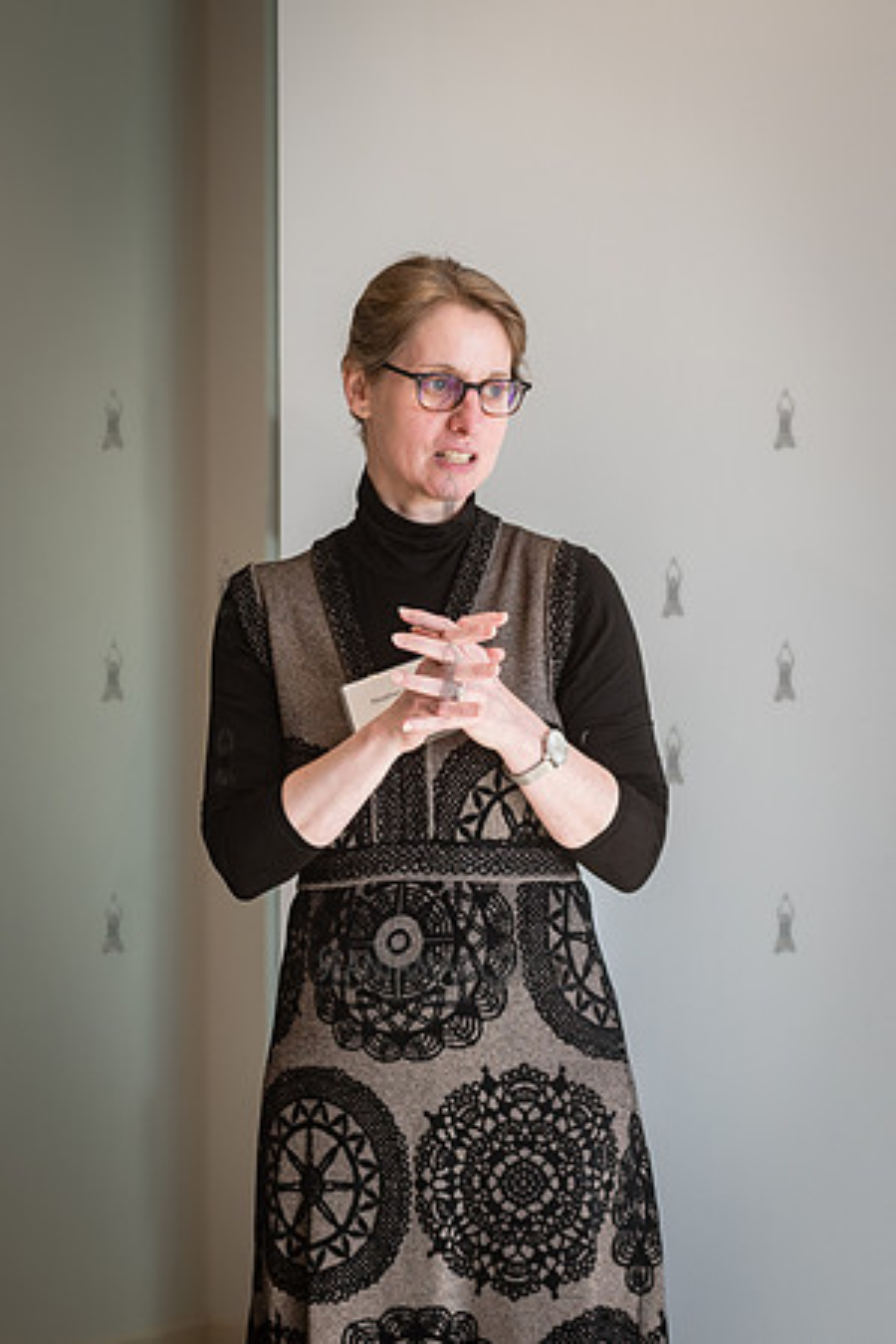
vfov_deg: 14.6
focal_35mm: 140
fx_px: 5241
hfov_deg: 9.7
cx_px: 173
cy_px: 664
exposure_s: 1/200
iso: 500
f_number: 4
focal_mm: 92
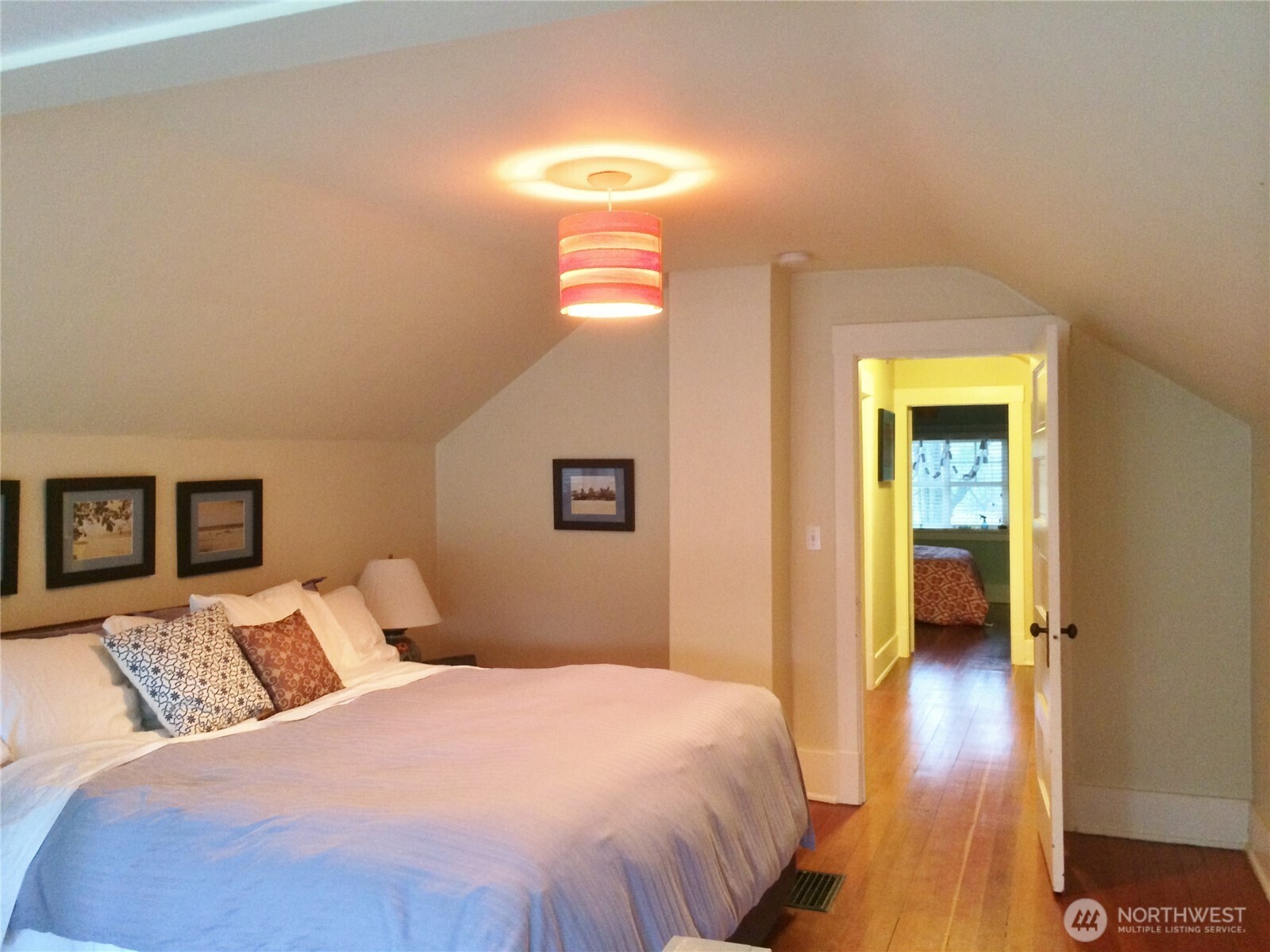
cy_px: 476
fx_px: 1101
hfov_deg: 60.0
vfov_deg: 46.8
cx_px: 635
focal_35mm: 30
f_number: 2.2
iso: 320
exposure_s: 1/15
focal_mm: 4.12
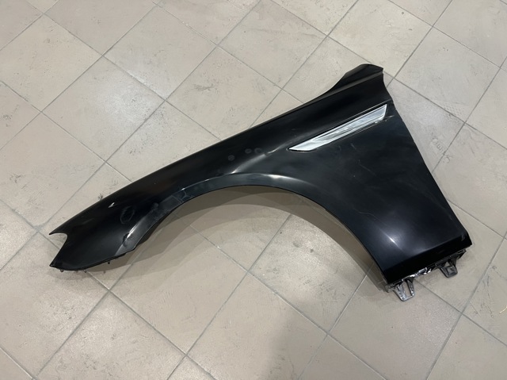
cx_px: 254
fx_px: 381
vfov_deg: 53.0
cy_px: 190
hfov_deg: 67.3
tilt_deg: -72.9
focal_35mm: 26
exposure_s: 1/50
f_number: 1.5
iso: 200
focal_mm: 5.7
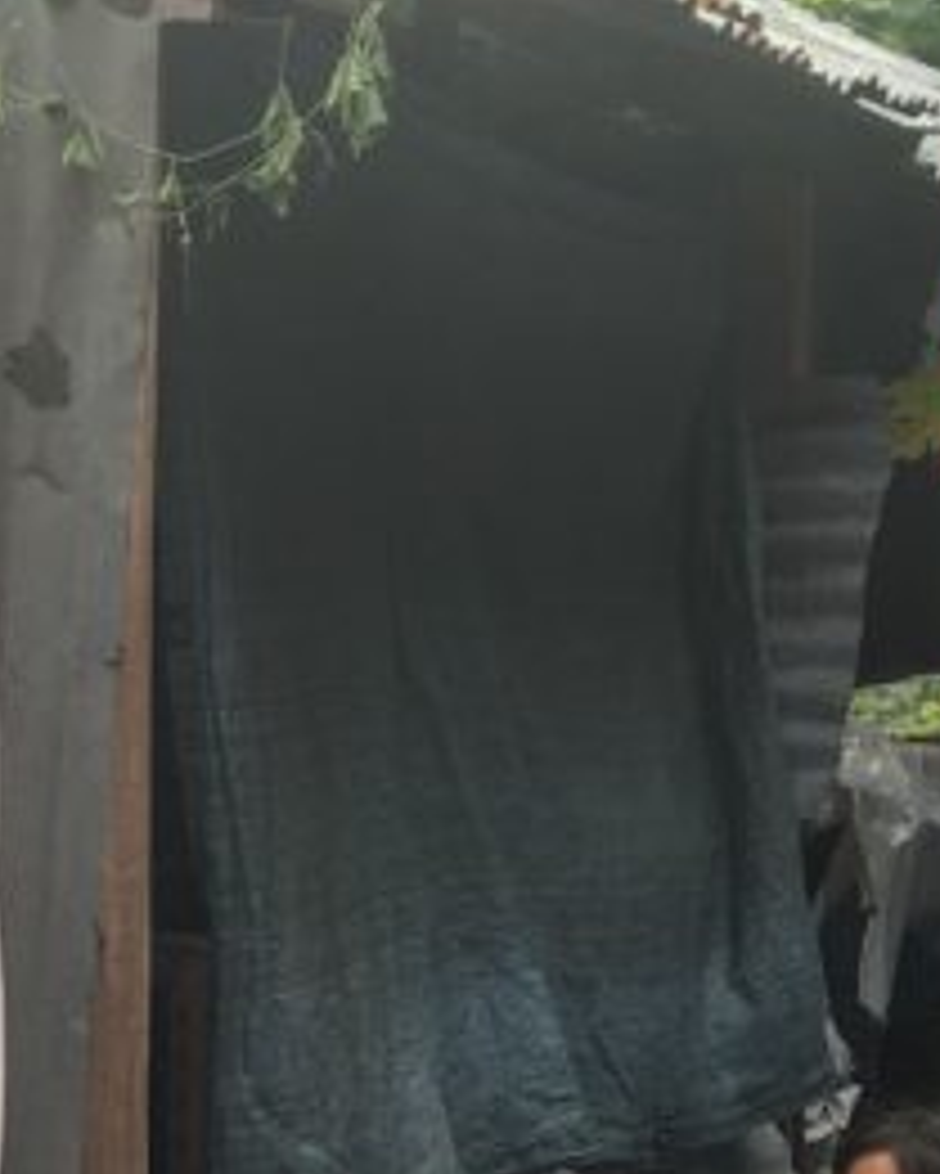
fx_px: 3858
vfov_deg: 17.3
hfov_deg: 13.3
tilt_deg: -6.0
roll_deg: +0.1
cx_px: -369
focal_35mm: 111
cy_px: 783
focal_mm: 4.15
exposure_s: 1/189
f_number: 2.2
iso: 25
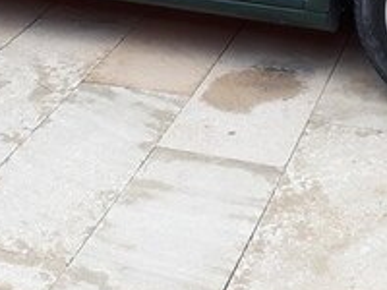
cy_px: -136
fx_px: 995
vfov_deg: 15.4
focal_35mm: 89
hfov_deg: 22.0
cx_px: 209
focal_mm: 3.6
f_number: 1.9
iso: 50
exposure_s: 1/50
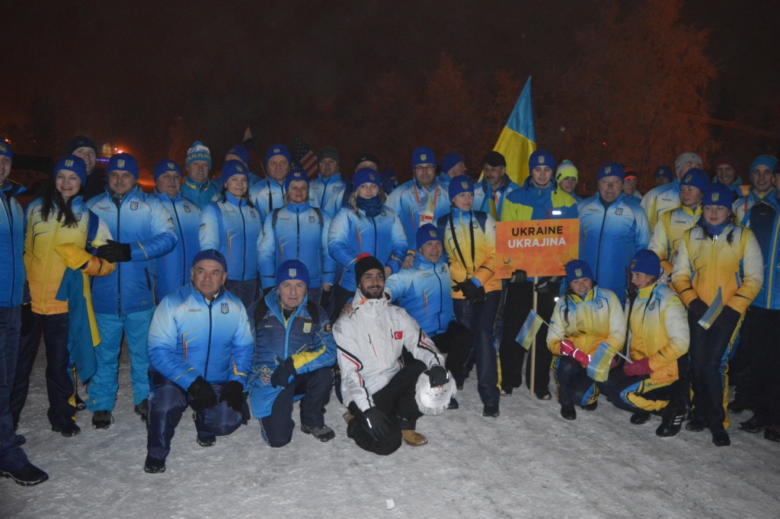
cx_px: 390
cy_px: 260
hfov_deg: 67.4
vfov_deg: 47.9
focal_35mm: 27
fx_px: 585
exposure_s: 1/60
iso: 3200
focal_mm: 18
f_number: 3.5
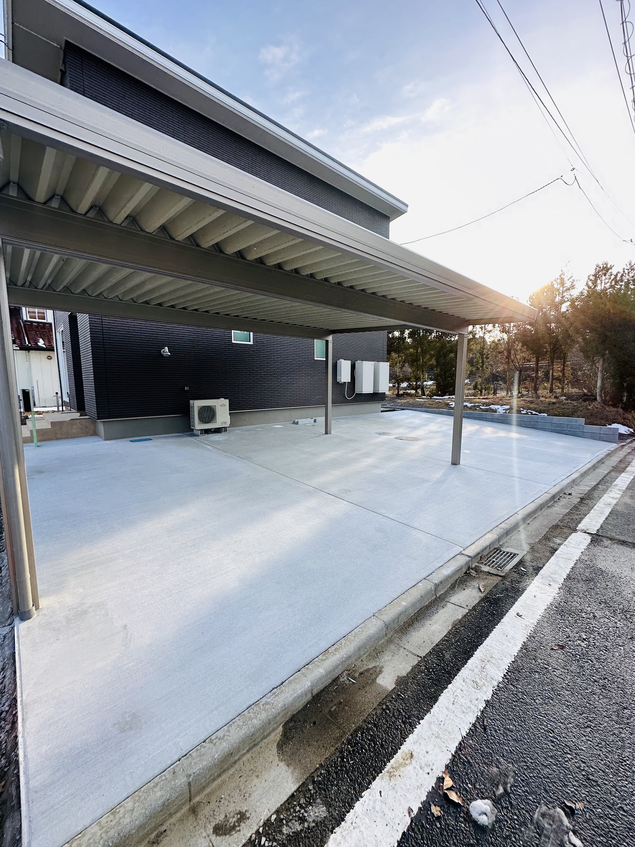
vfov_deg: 102.1
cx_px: 318
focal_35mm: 14
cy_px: 424
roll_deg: +0.7
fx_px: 342
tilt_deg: -7.2
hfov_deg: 85.7
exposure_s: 1/399
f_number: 2.2
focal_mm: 2.22
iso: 40
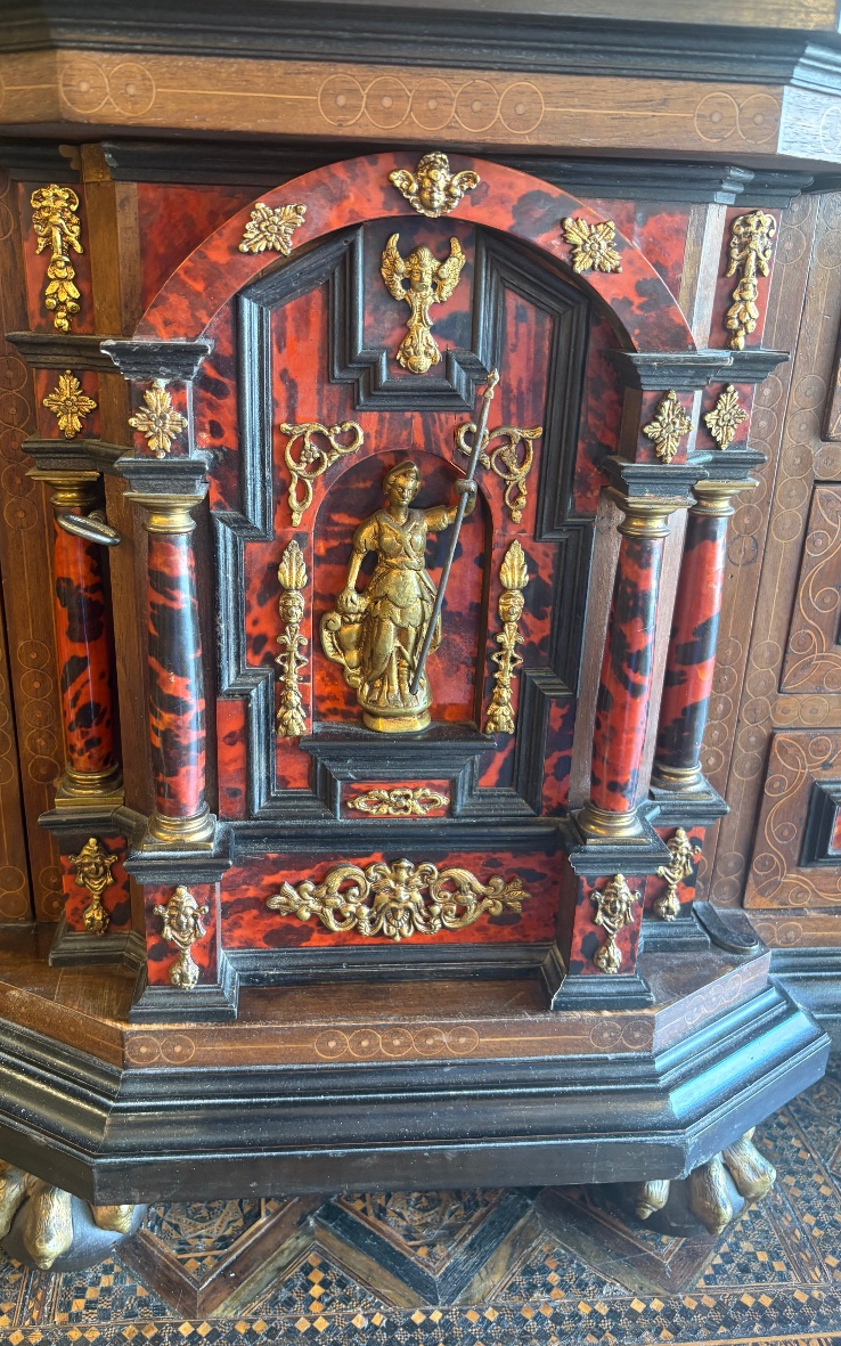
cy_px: 677
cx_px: 368
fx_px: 1027
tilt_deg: -20.0
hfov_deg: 44.4
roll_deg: -0.5
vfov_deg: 66.5
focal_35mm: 28
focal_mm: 5.96
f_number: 1.6
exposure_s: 1/50
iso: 160
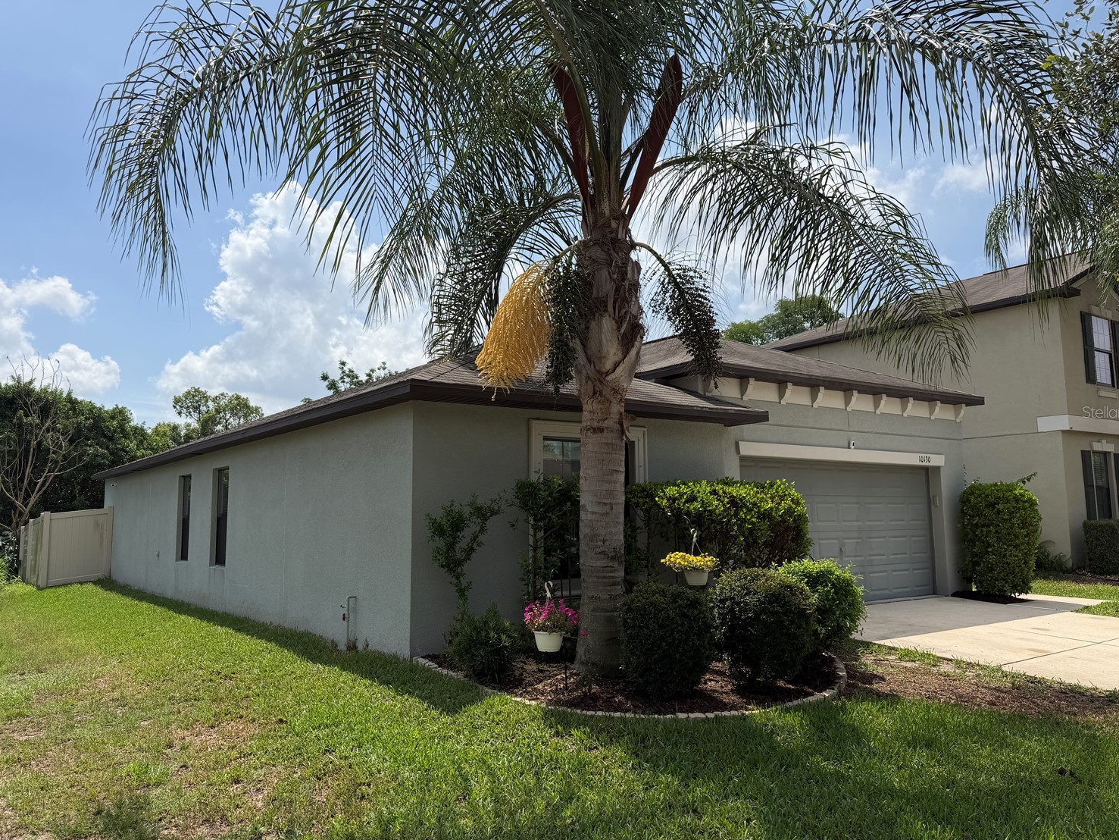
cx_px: 548
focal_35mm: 26
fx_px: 841
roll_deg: +1.3
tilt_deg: +6.5
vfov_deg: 53.1
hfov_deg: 67.3
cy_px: 412
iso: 80
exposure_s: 1/5714
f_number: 1.78
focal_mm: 6.76
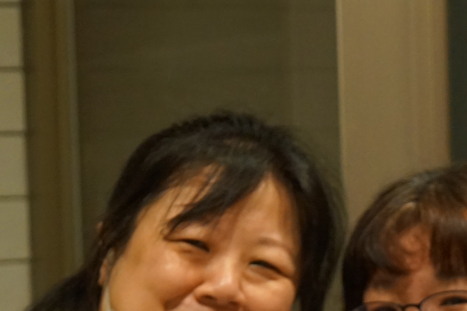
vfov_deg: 6.2
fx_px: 2854
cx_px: 231
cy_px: 423
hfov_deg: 9.4
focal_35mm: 220
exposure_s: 1/160
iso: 2500
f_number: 4
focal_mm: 70
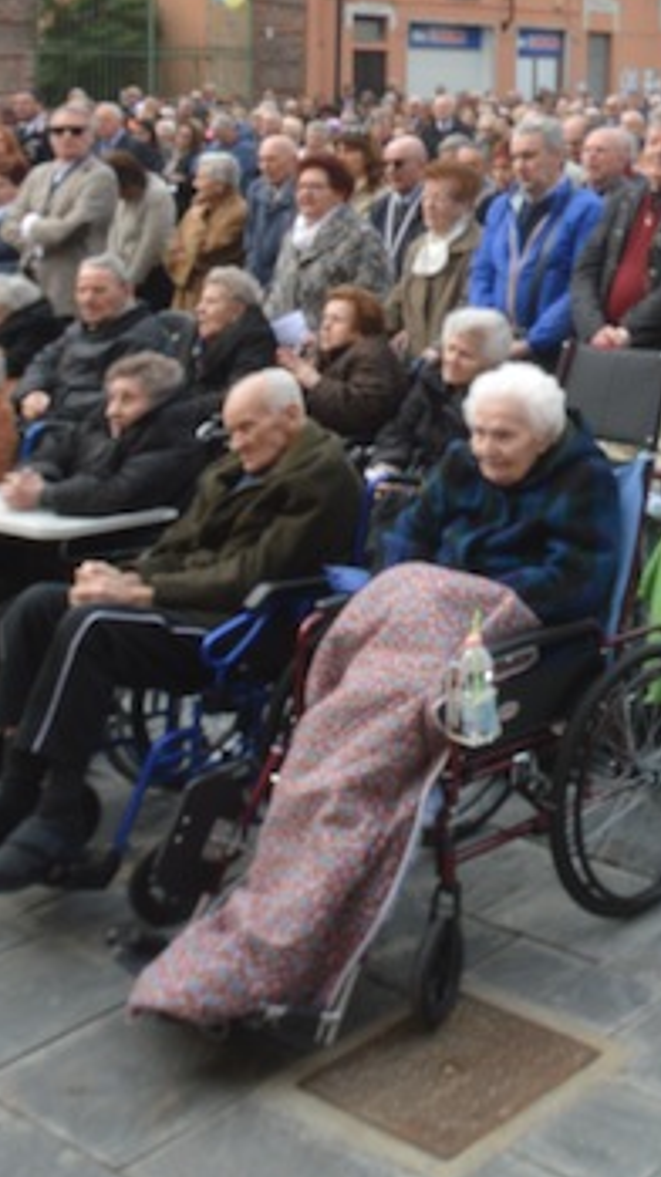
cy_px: 76
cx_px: 813
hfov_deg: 22.1
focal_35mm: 50
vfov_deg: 38.3
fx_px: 1544
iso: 200
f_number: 16
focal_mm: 11
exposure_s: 1/60
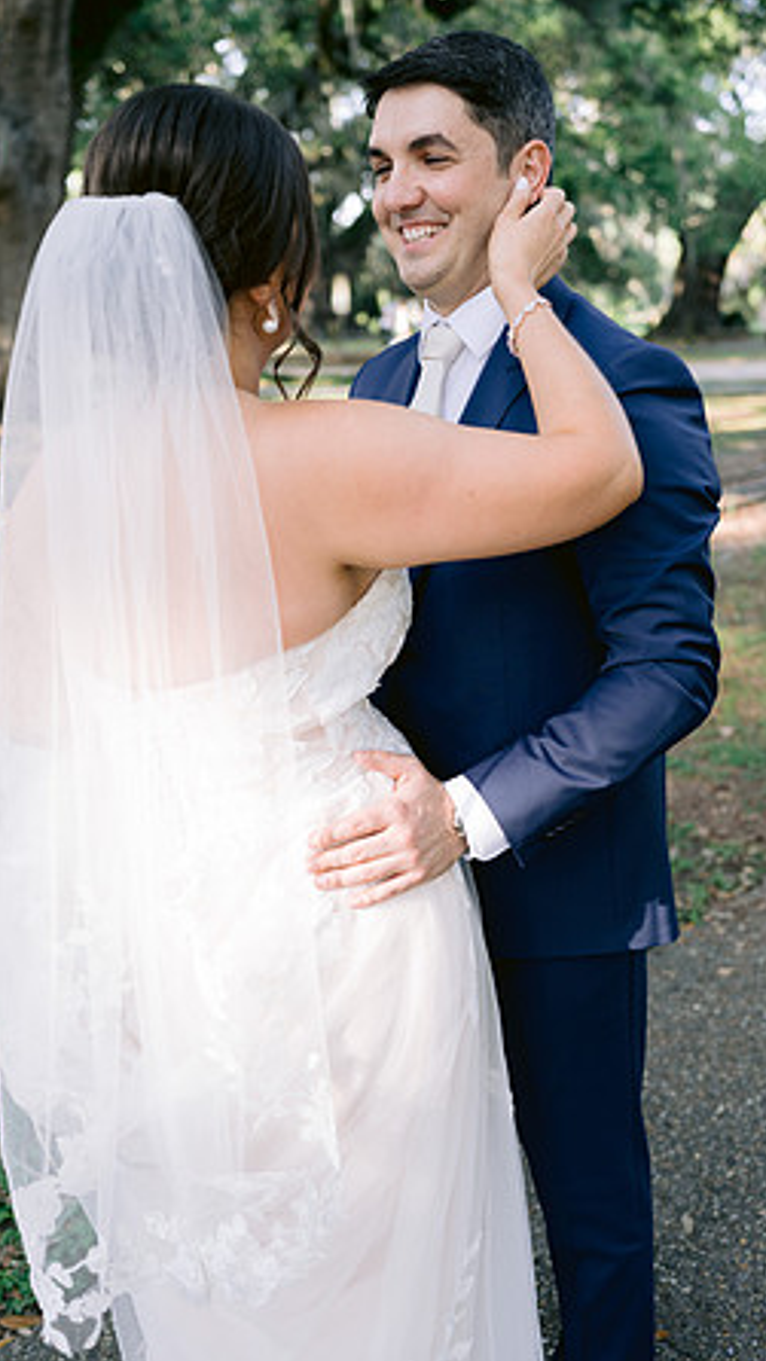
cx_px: 400
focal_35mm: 37
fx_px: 1336
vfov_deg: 54.0
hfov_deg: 32.0
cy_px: 680
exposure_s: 1/250
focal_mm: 35
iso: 250
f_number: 2.8
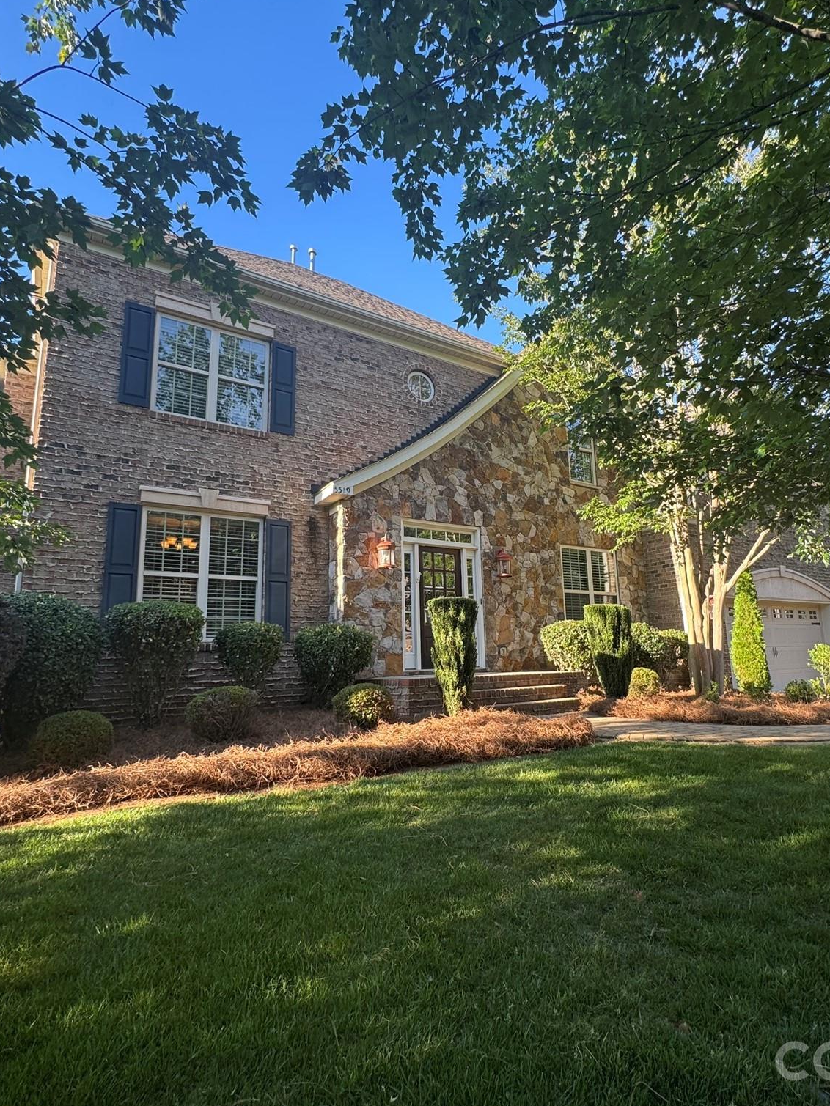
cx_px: 466
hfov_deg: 68.4
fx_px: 607
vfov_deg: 84.7
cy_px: 553
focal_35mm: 19
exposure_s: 1/125
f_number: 2.2
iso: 40
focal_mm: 2.22
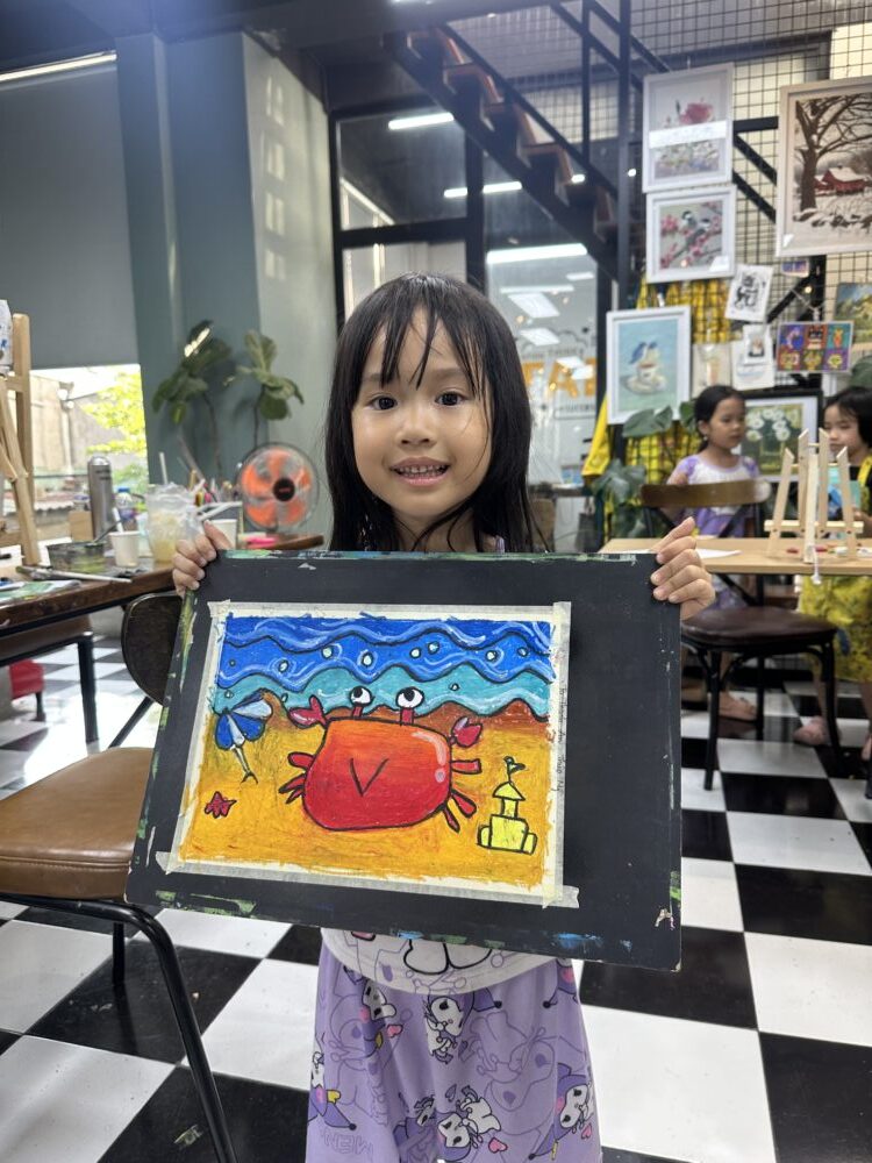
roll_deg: +0.8
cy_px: 582
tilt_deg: -7.2
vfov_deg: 71.6
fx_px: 806
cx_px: 436
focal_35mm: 24
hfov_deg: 56.8
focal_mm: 6.86
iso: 100
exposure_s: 1/100
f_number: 1.78
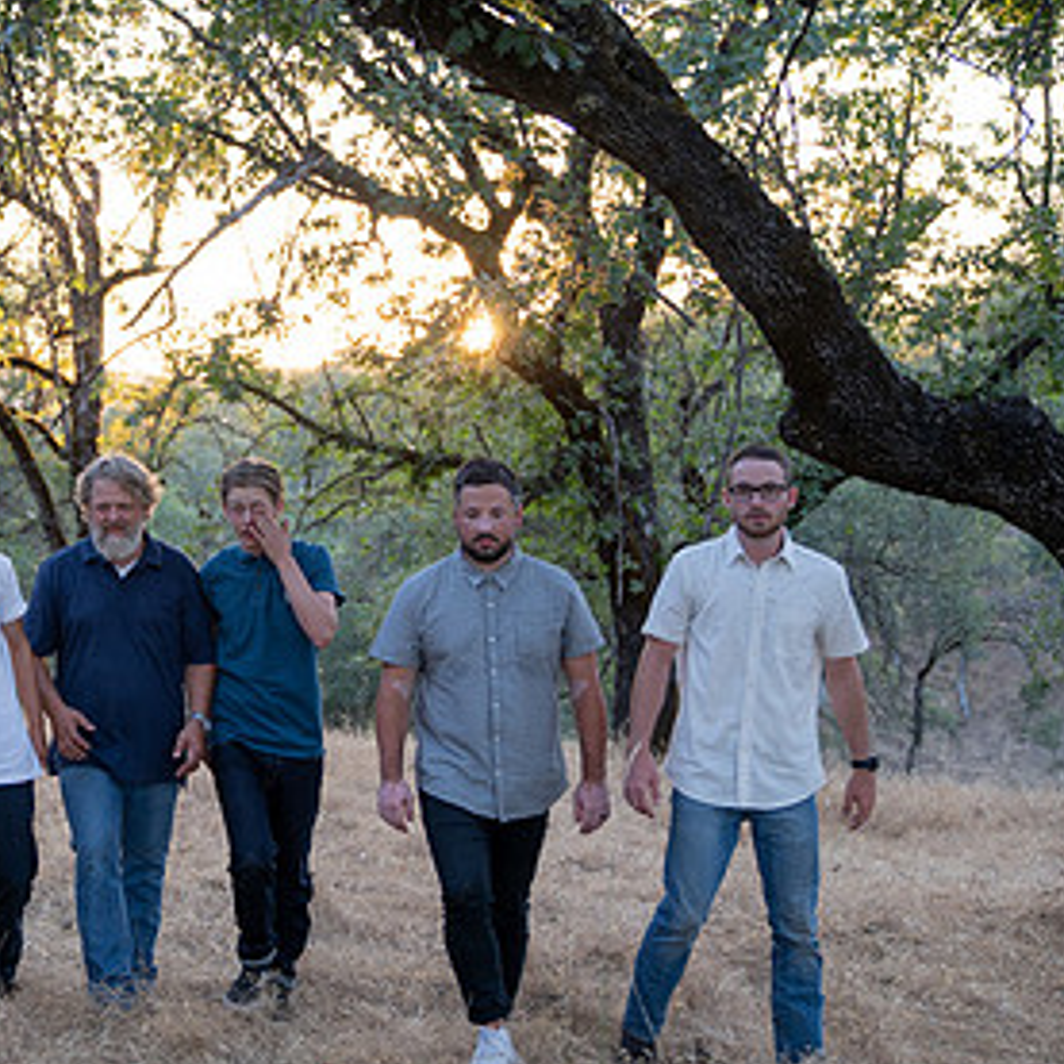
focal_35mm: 64
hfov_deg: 26.2
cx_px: 169
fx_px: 2226
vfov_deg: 26.9
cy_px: 570
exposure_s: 1/100
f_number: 2.8
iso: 250
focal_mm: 36
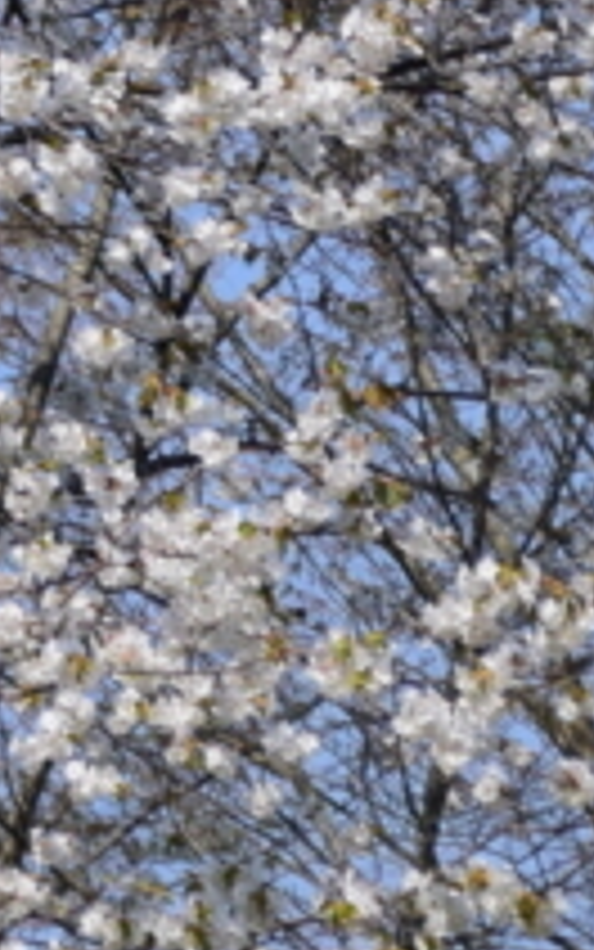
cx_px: -871
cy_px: -1004
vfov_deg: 3.3
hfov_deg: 2.0
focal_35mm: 639
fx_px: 16540
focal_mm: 86
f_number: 7.1
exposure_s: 1/2500
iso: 800
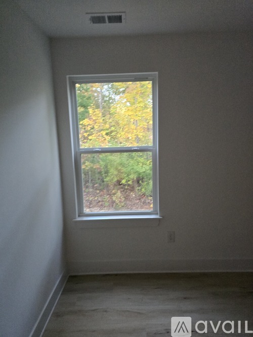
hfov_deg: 58.9
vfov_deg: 73.9
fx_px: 224
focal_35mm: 23
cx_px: 126
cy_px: 168
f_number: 1.7
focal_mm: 6.3
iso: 1000
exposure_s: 1/120
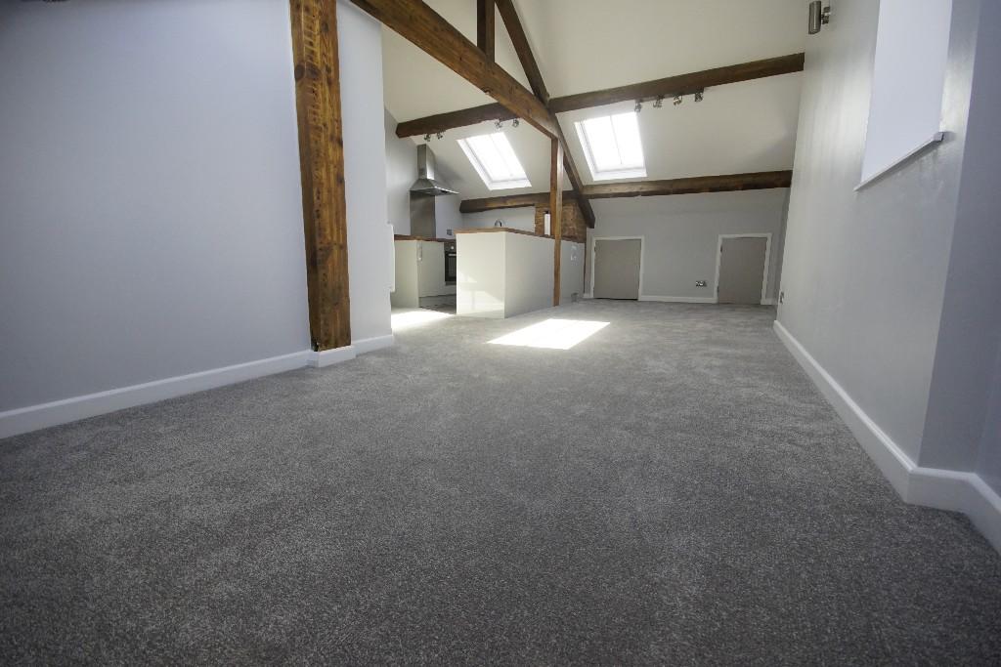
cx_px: 500
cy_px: 334
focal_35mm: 15
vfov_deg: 77.3
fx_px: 417
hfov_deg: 100.4
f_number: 6.3
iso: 800
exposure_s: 1/160
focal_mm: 10
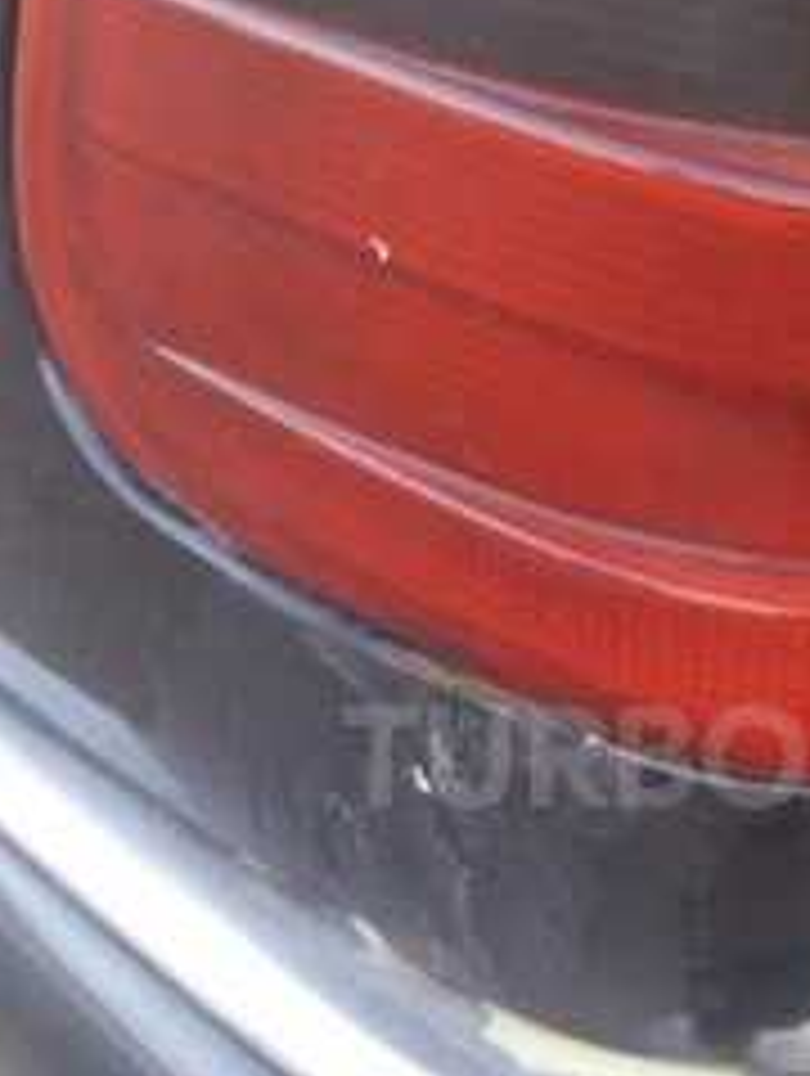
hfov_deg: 24.7
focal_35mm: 58
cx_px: 688
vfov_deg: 32.8
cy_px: 756
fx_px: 1805
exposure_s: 1/50
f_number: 1.9
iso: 80
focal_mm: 3.7
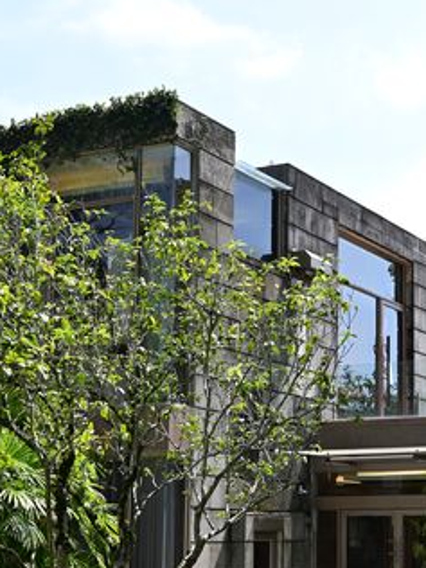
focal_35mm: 71
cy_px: 374
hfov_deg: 20.3
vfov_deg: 27.4
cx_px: 406
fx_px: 1158
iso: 100
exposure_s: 1/320
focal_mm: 21.5
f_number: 6.3
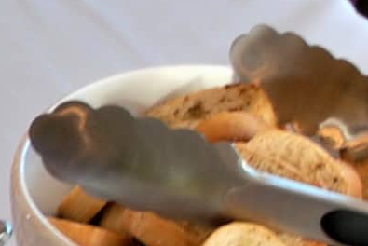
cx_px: -416
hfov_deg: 9.6
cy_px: 608
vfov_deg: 6.6
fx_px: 2015
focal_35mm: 197
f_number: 5
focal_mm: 26
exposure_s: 1/10
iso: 100
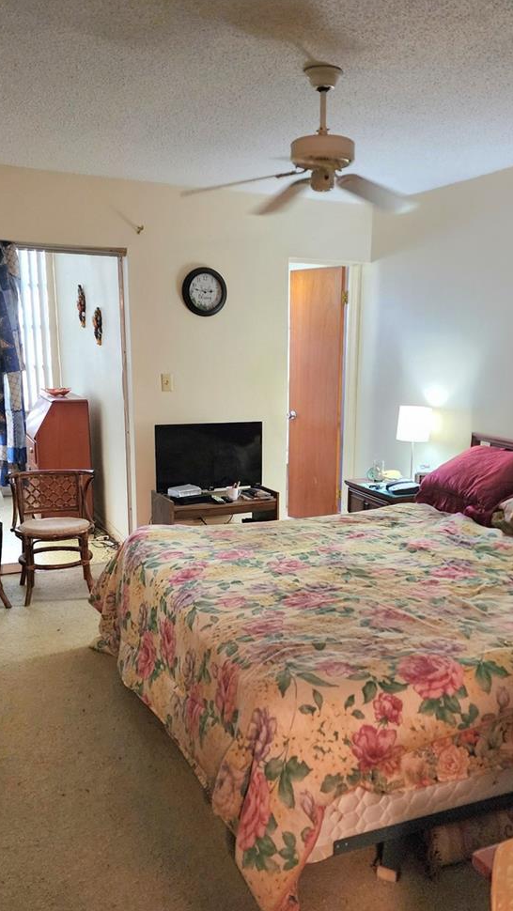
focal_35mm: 31
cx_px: 291
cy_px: 498
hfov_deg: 37.7
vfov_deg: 62.5
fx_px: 749
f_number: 1.8
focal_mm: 6.4
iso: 500
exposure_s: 1/40
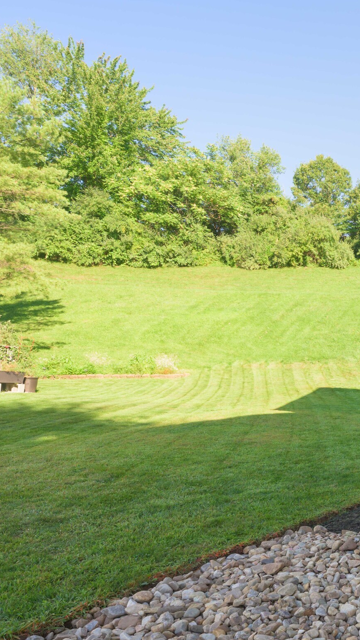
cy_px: 389
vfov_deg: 65.3
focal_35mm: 29
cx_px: 483
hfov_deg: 30.4
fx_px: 492
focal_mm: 14
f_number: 9
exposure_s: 1/100
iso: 100
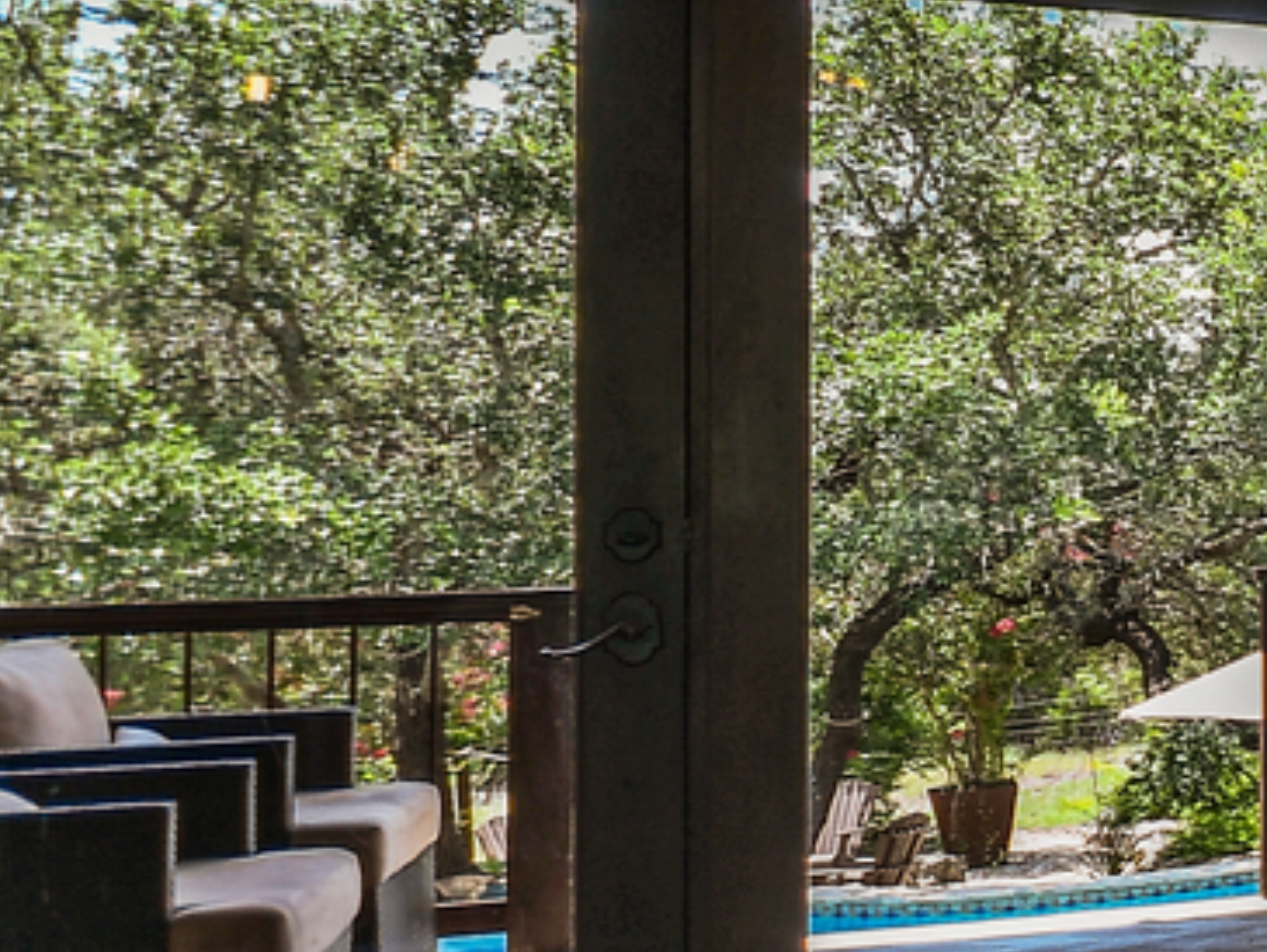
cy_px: 396
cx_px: 2718
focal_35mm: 64
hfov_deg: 17.5
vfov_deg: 22.9
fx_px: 2343
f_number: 5
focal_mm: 10
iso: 125
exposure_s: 1/3
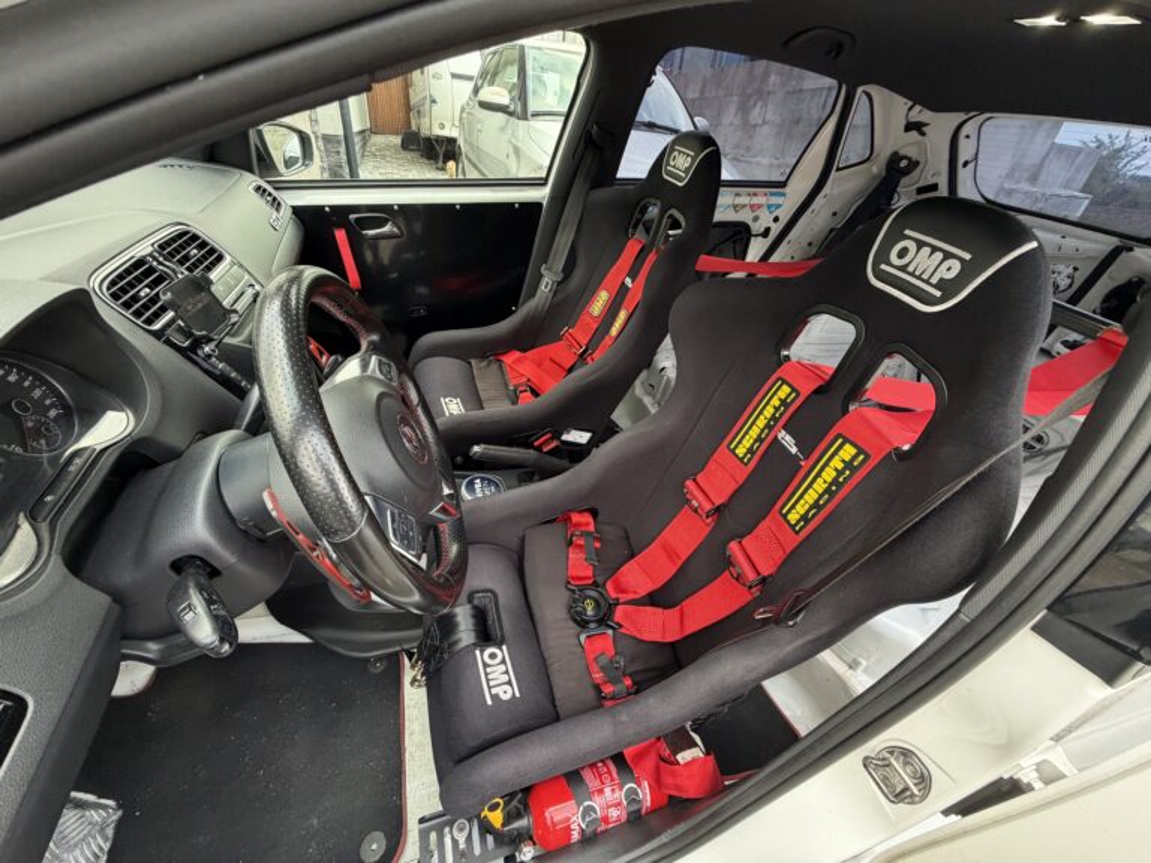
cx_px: 576
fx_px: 466
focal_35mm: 14
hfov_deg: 102.1
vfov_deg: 85.7
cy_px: 432
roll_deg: -5.5
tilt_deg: -31.9
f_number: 2.2
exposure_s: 1/110
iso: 320
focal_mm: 2.22
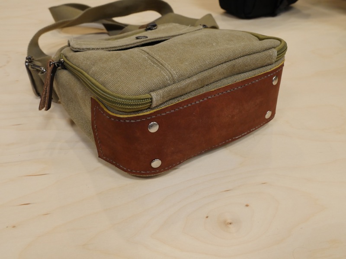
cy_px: 130
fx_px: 320
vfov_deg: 44.2
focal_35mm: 32
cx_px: 173
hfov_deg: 56.8
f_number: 7.1
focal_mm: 16
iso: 1250
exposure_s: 1/60
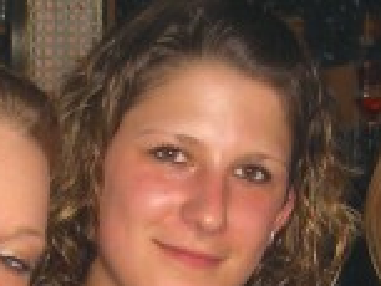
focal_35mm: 149
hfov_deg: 13.2
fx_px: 1641
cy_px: 381
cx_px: 154
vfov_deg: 9.8
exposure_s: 1/60
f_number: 2.8
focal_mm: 7.9
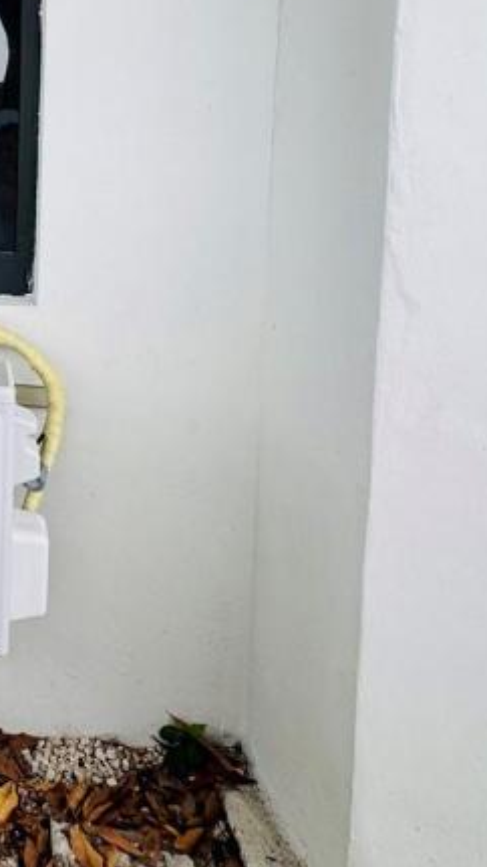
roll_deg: -0.6
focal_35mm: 34
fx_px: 782
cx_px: -272
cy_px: 209
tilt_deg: -4.0
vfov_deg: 55.1
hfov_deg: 25.0
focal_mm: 2.22
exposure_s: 1/110
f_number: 2.2
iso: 40
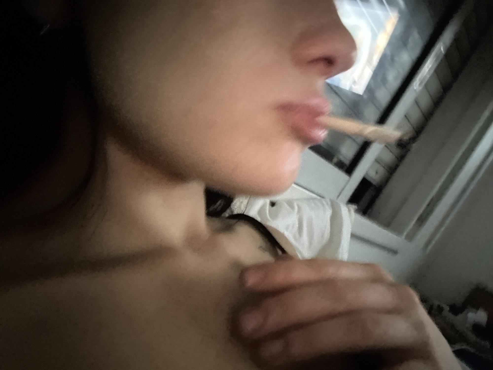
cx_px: 246
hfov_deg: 73.9
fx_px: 328
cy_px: 185
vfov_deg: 58.9
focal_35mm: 23
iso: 800
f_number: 1.9
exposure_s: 1/15
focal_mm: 2.69
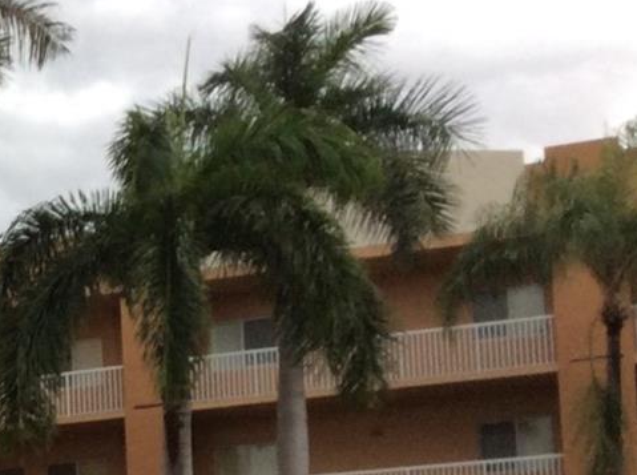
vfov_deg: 13.4
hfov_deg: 16.5
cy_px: 568
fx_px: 1965
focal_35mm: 107
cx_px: -367
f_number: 2.4
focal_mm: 3.3
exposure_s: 1/120
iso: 40
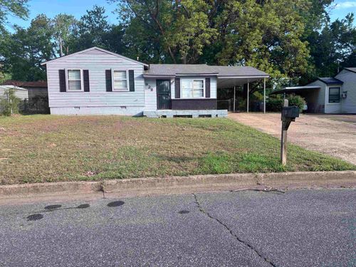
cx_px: 178
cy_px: 134
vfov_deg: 53.1
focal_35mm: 26
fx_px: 267
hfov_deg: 67.3
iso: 50
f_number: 1.6
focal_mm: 5.96
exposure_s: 1/466
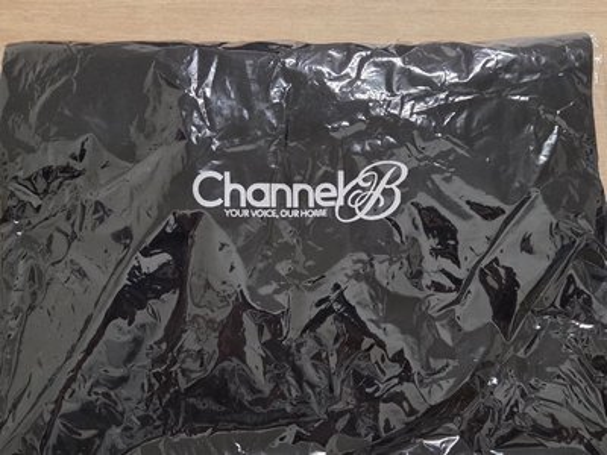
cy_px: 228
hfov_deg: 73.9
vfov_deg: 58.9
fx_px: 403
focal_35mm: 23
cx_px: 304
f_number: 1.8
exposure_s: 1/120
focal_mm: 5.4
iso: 640
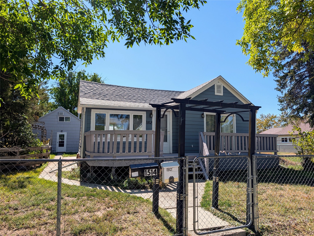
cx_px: 157
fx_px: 218
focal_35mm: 24
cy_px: 118
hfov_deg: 71.5
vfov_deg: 56.9
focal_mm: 6.9
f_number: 1.68
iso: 20
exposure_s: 1/1095
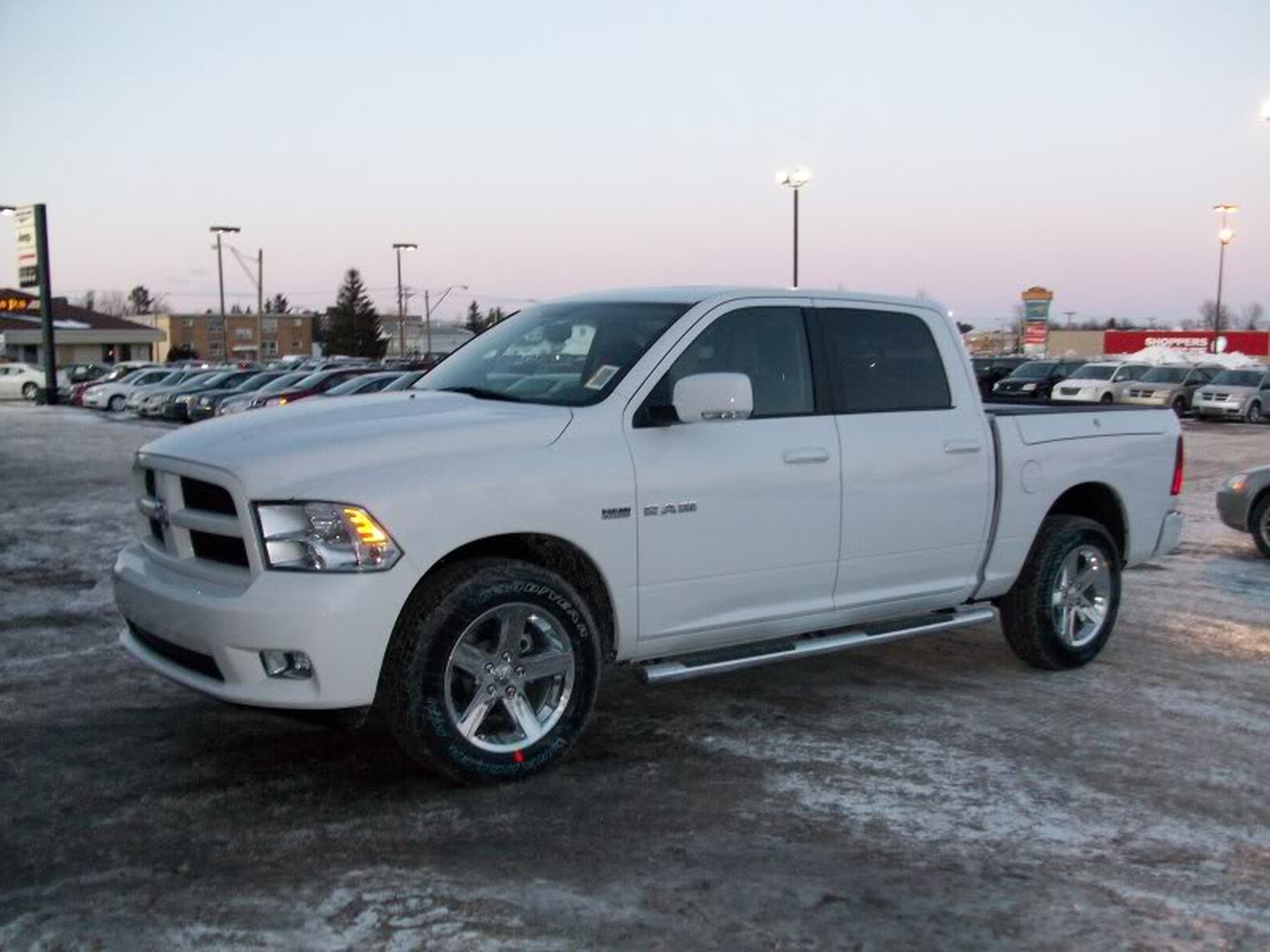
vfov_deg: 41.8
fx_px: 1247
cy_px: 476
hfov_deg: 54.0
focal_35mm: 34
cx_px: 635
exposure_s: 1/85.7
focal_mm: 5.7
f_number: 2.8
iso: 160
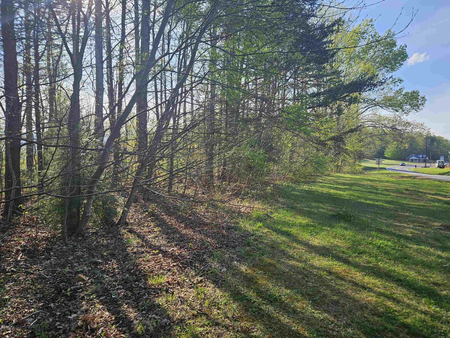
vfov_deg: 58.9
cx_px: 225
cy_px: 169
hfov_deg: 73.9
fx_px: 299
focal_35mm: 23
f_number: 1.8
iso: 25
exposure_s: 1/841
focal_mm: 5.4
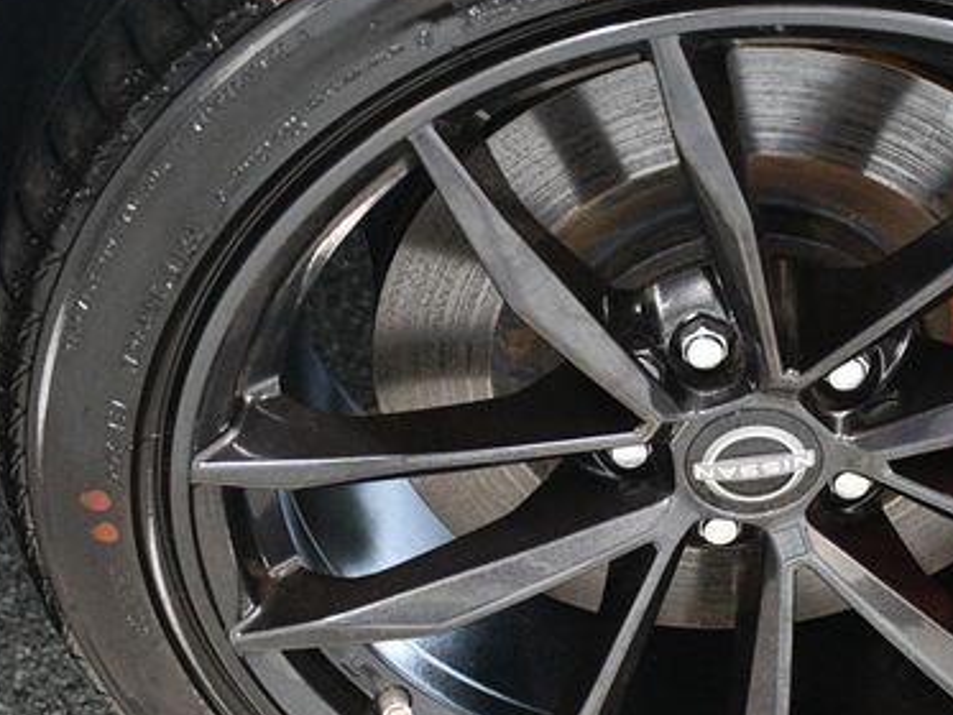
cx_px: 738
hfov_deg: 20.7
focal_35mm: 94
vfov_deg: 15.7
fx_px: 2589
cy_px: 465
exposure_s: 1/60
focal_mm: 38
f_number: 4.2
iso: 6400
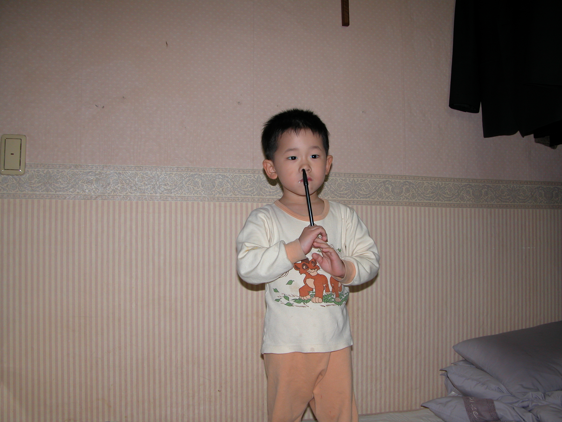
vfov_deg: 41.8
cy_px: 211
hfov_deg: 54.0
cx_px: 281
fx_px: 552
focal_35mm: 34
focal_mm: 8.9
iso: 100
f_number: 2.8
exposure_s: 1/60
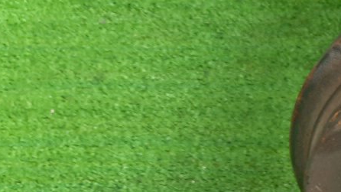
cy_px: 180
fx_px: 796
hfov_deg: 20.5
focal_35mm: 88
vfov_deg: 13.6
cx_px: 521
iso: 202
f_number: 2
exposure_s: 1/50
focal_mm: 4.6
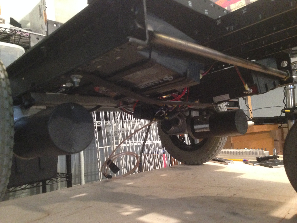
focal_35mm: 33
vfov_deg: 42.9
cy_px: 112
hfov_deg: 55.4
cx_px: 148
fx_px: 283
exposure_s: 1/15
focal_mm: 4.12
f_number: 2.4
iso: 400
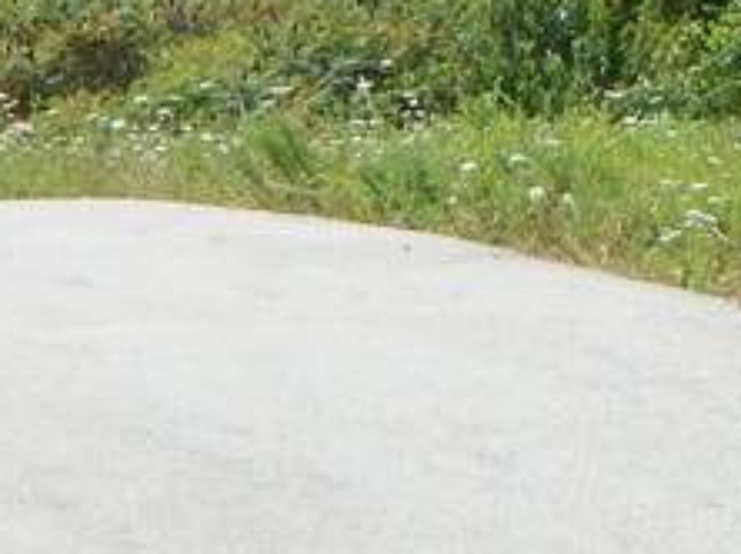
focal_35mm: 398
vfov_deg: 3.6
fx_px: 8511
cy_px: -991
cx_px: 1028
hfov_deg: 5.0
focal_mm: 12.3
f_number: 4.1
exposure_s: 1/800
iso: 125
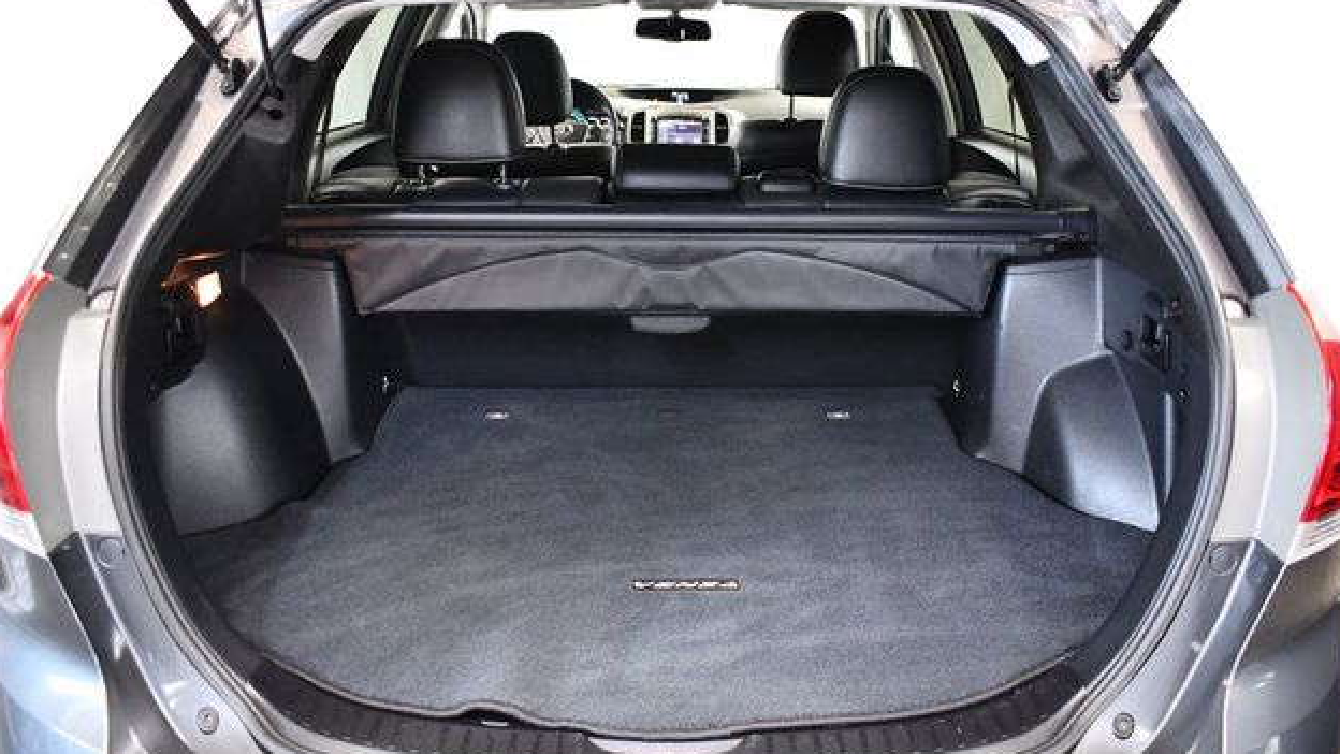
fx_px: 1030
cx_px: 676
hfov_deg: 66.1
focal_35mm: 29
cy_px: 380
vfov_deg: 40.2
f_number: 3.5
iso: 4500
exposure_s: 1/60
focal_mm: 18
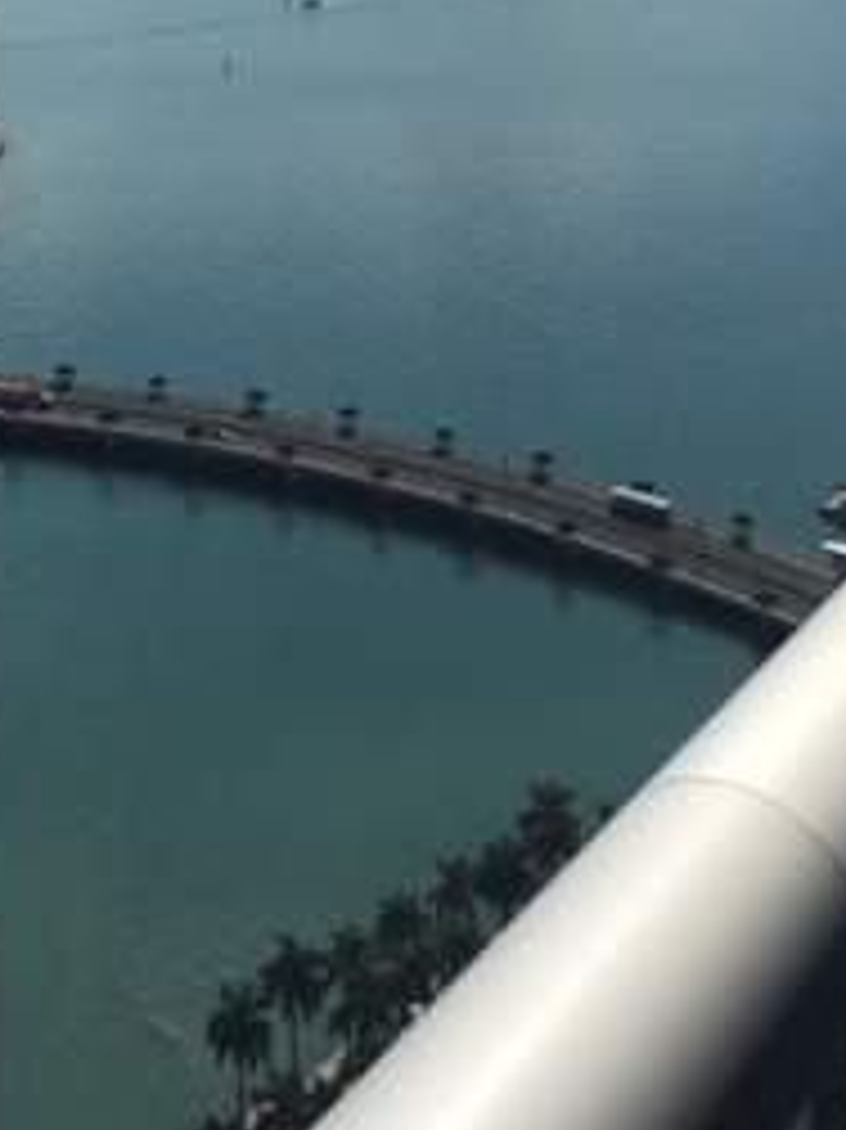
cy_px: -167
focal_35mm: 74
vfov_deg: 24.3
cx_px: 328
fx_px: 2413
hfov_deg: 19.9
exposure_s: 1/5650
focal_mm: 4.15
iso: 32
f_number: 2.2
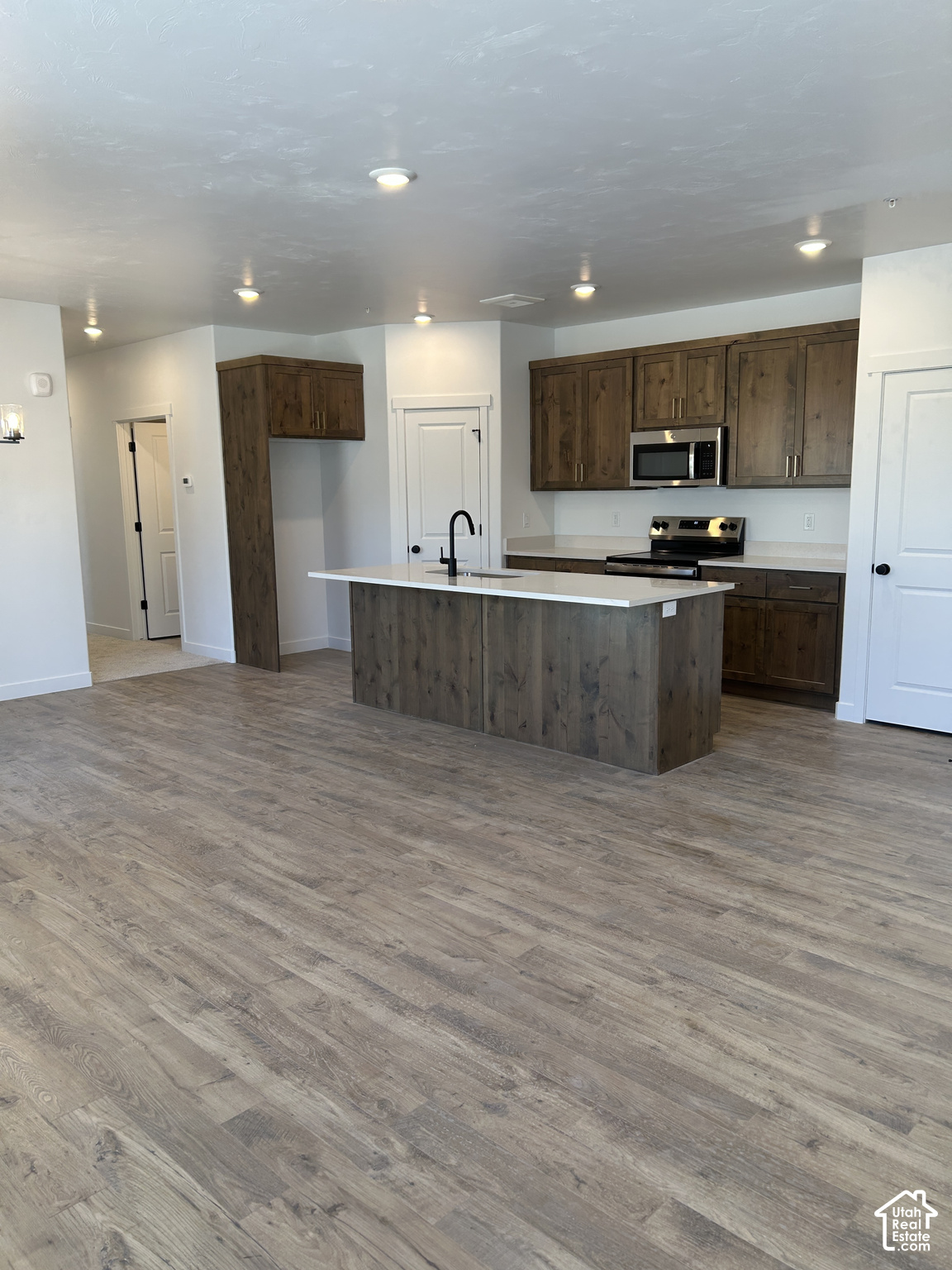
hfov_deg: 53.1
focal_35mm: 26
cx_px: 476
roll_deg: +1.1
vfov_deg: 67.3
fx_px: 953
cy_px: 635
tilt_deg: -9.4
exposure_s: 1/120
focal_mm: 5.7
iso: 40
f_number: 1.5
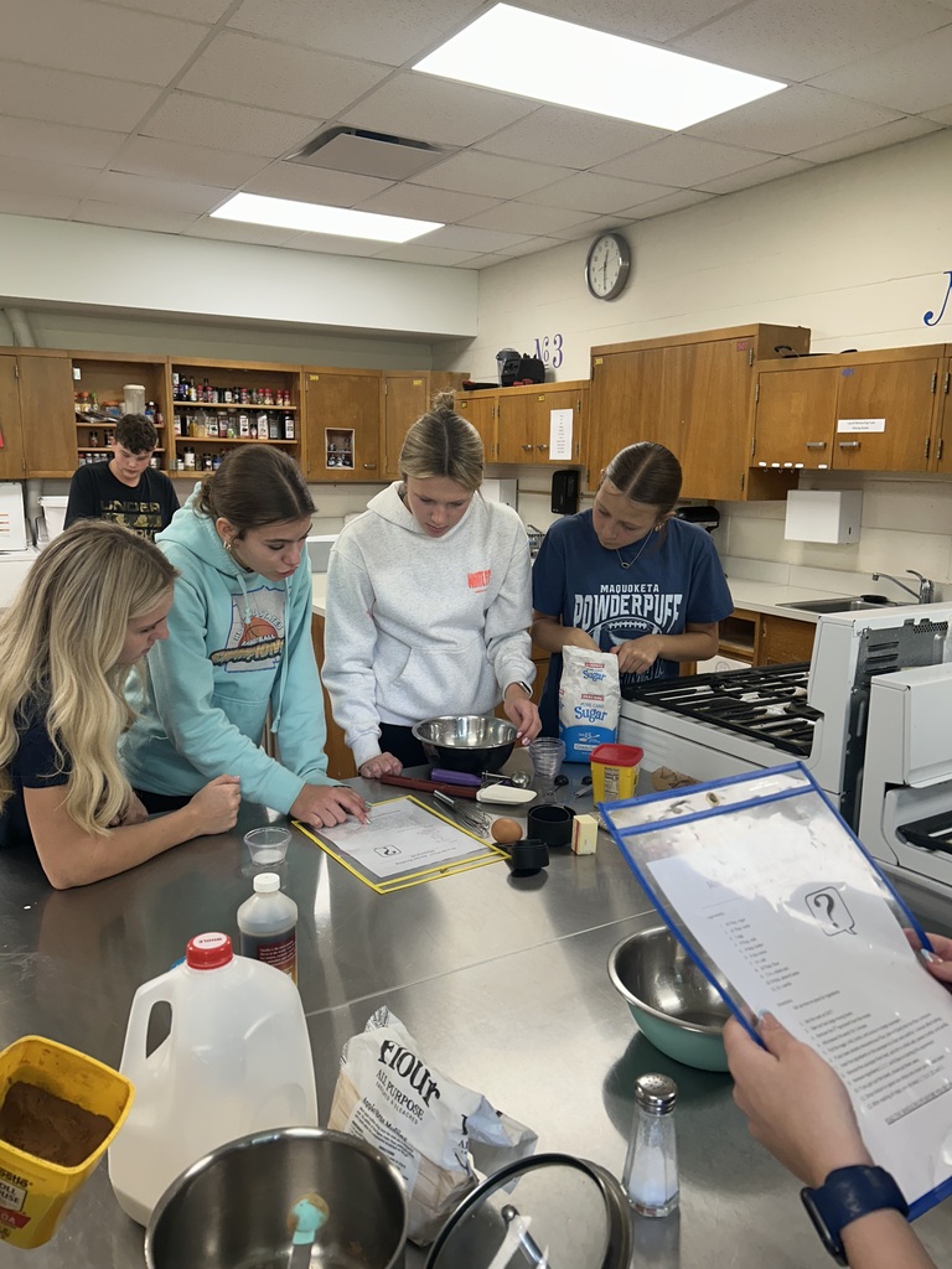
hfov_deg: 53.1
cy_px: 634
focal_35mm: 26
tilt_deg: -10.8
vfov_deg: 67.3
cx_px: 476
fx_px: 953
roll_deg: -1.6
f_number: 1.5
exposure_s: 1/120
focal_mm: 5.7
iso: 100
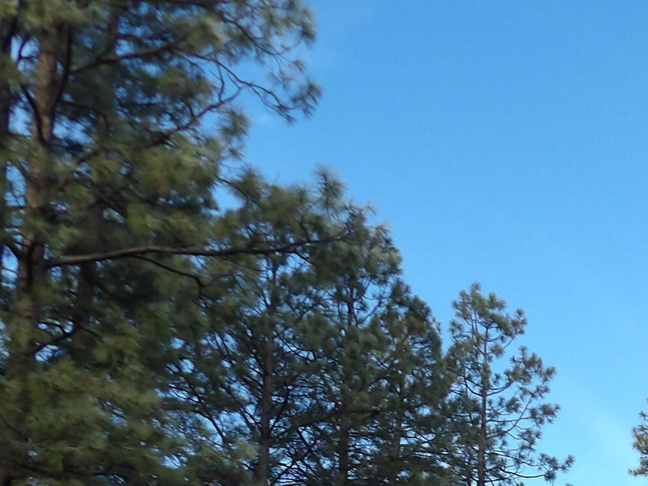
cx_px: 774
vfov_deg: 18.4
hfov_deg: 24.3
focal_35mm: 73
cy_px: 671
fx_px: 1367
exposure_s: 1/310
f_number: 3.2
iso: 100
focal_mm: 4.3
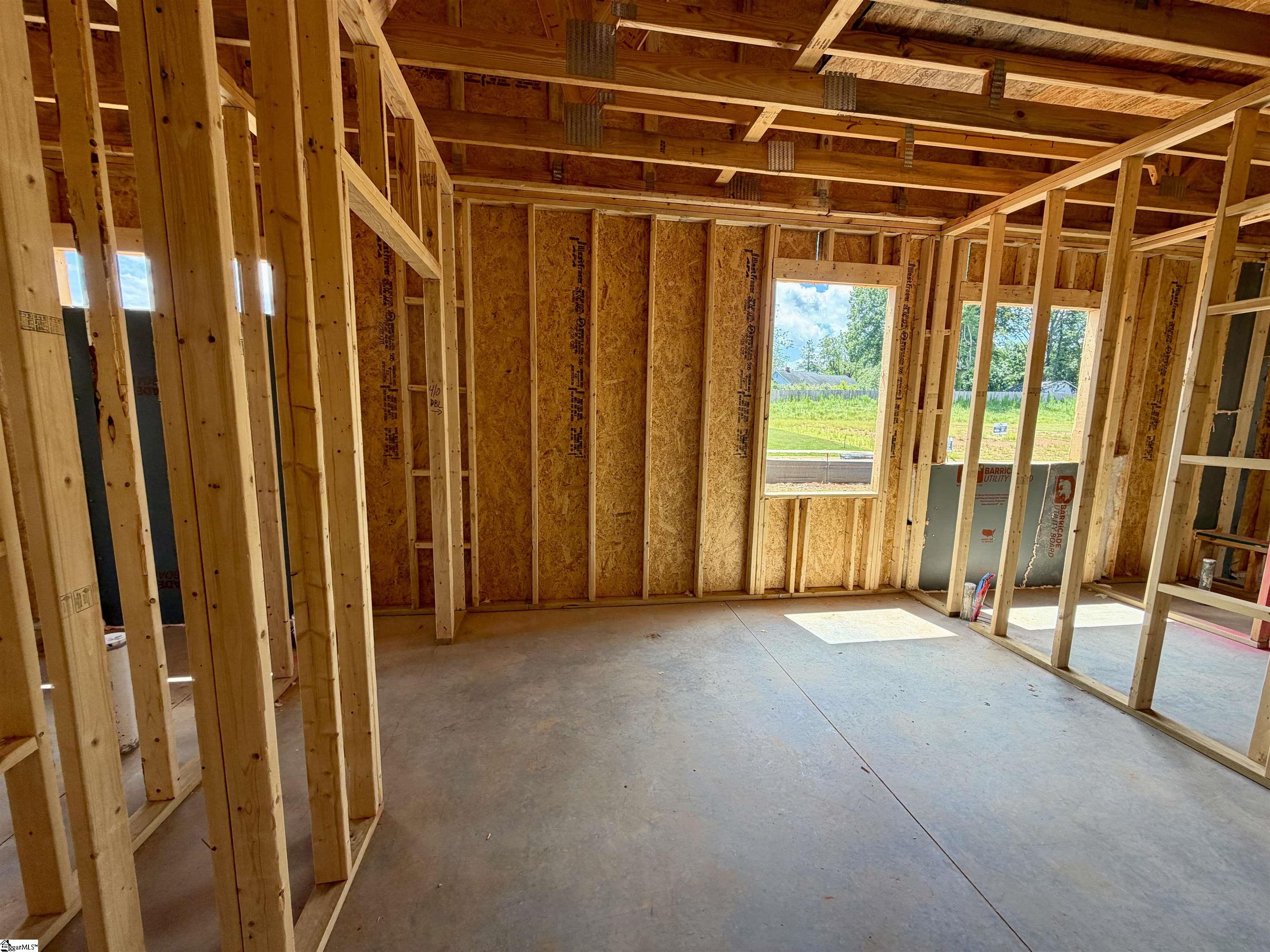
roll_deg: -0.5
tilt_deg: -8.0
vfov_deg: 85.7
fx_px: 514
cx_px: 635
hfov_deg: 102.1
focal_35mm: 14
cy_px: 476
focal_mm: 2.22
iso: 64
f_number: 2.2
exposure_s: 1/121
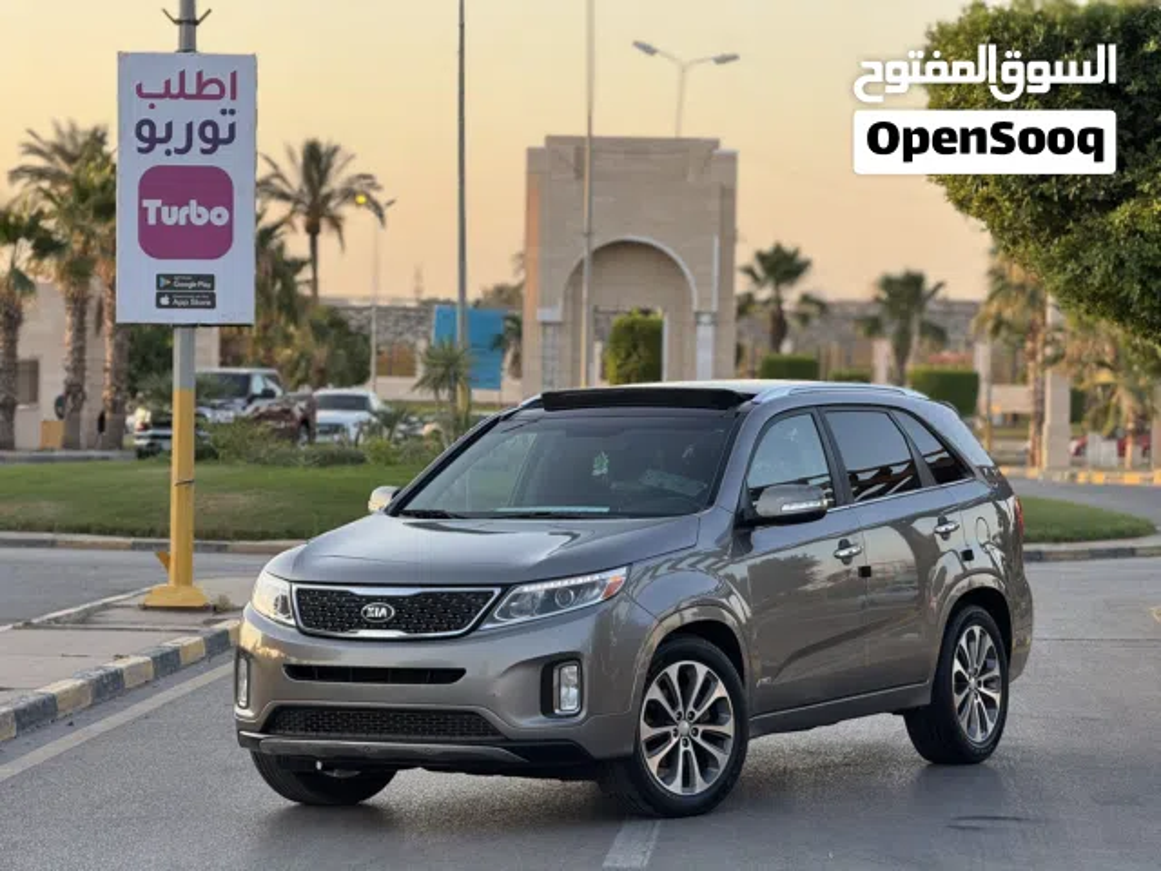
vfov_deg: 12.3
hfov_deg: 16.4
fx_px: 4025
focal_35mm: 120
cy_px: 436
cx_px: 580
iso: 50
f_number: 2.8
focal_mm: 15.66
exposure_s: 1/188
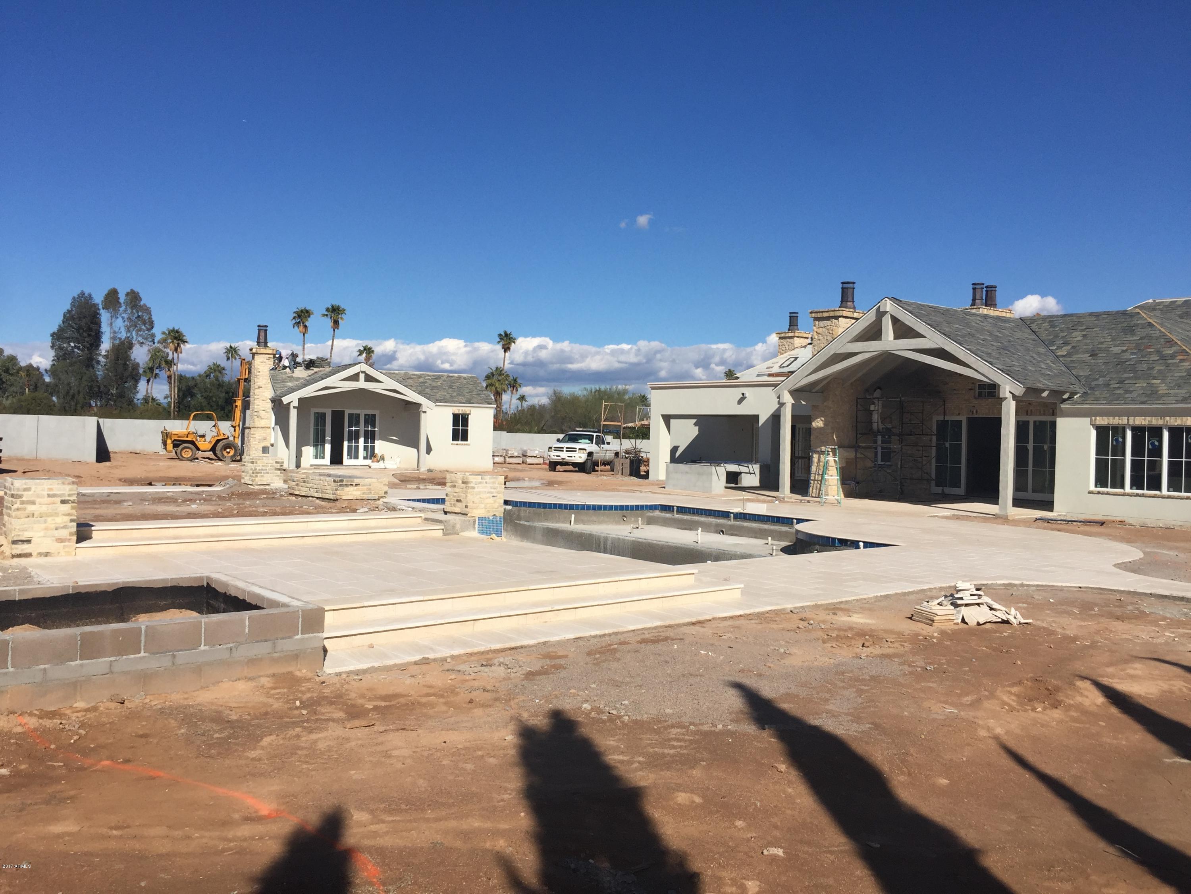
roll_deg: -2.1
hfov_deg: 61.7
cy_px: 447
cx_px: 596
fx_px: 998
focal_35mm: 29
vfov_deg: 48.2
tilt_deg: +0.8
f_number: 2.2
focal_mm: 4.15
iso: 32
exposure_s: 1/4405
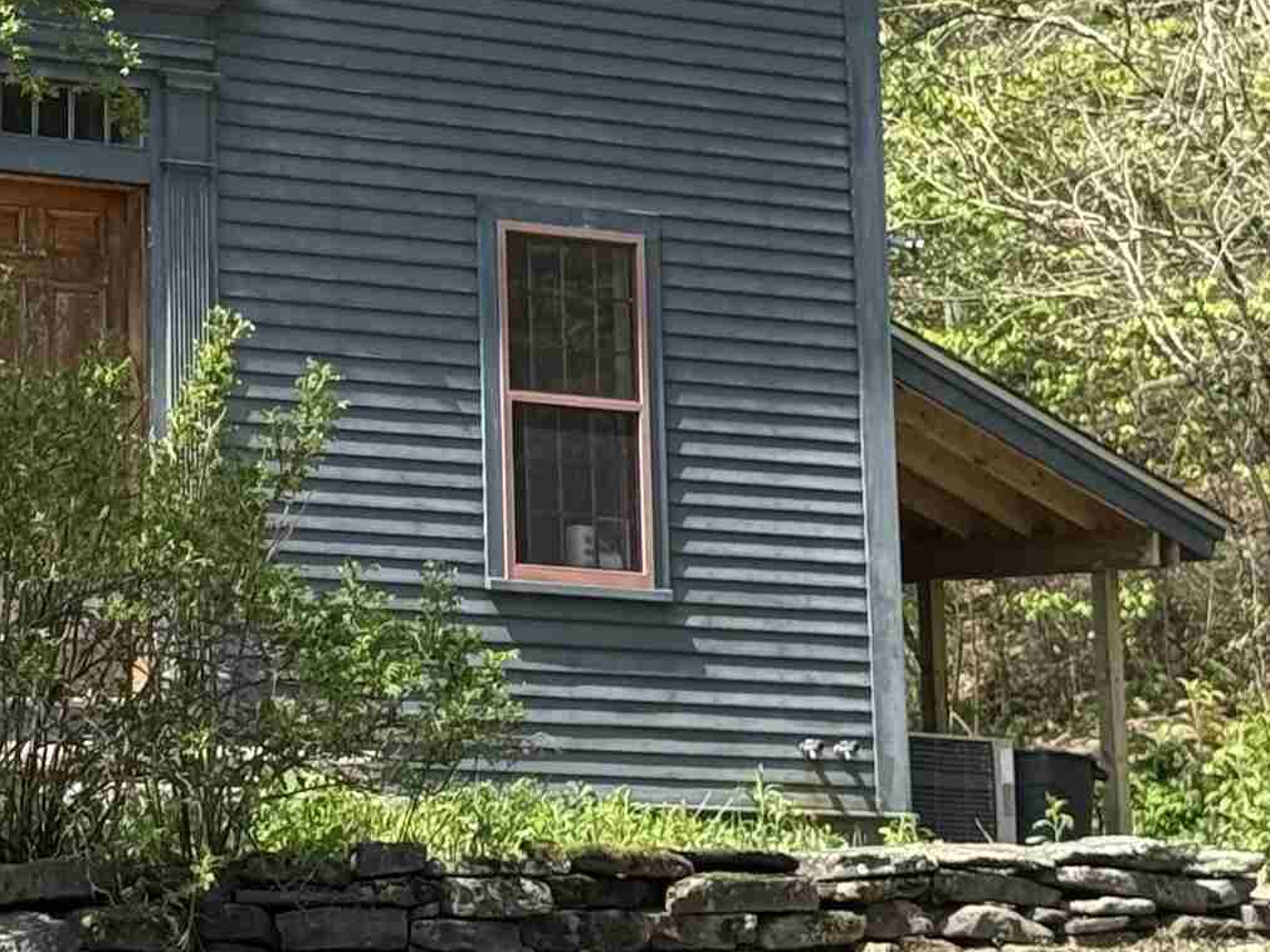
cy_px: -104
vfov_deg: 10.0
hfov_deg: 13.0
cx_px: -444
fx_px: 5355
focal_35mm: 146
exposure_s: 1/1608
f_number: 1.78
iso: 64
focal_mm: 6.76
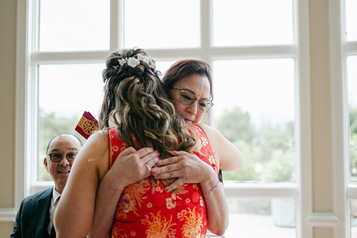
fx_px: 436
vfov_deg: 30.5
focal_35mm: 44
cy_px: 105
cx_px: 214
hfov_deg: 44.3
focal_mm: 35
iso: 100
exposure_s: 1/1600
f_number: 1.4
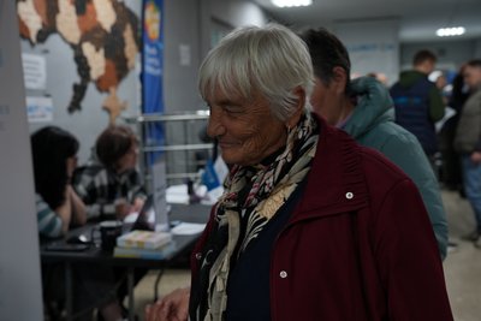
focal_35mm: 46
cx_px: 240
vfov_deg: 29.3
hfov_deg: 42.7
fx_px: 615
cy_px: 160
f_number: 4.5
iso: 200
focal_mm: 46
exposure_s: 1/50
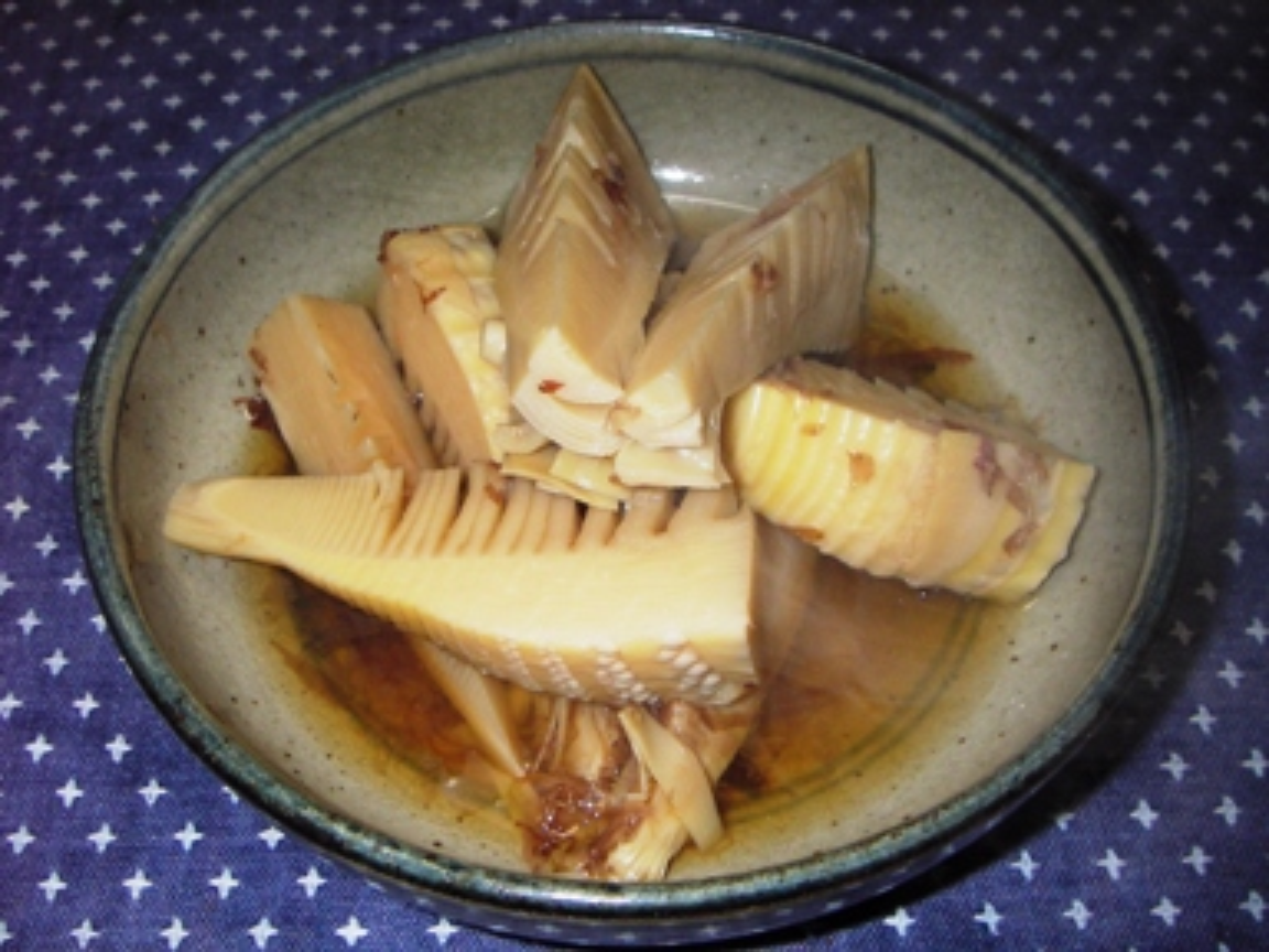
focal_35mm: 38
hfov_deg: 49.0
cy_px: 476
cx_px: 634
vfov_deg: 37.7
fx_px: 1393
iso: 100
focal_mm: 6.3
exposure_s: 1/30
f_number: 3.3
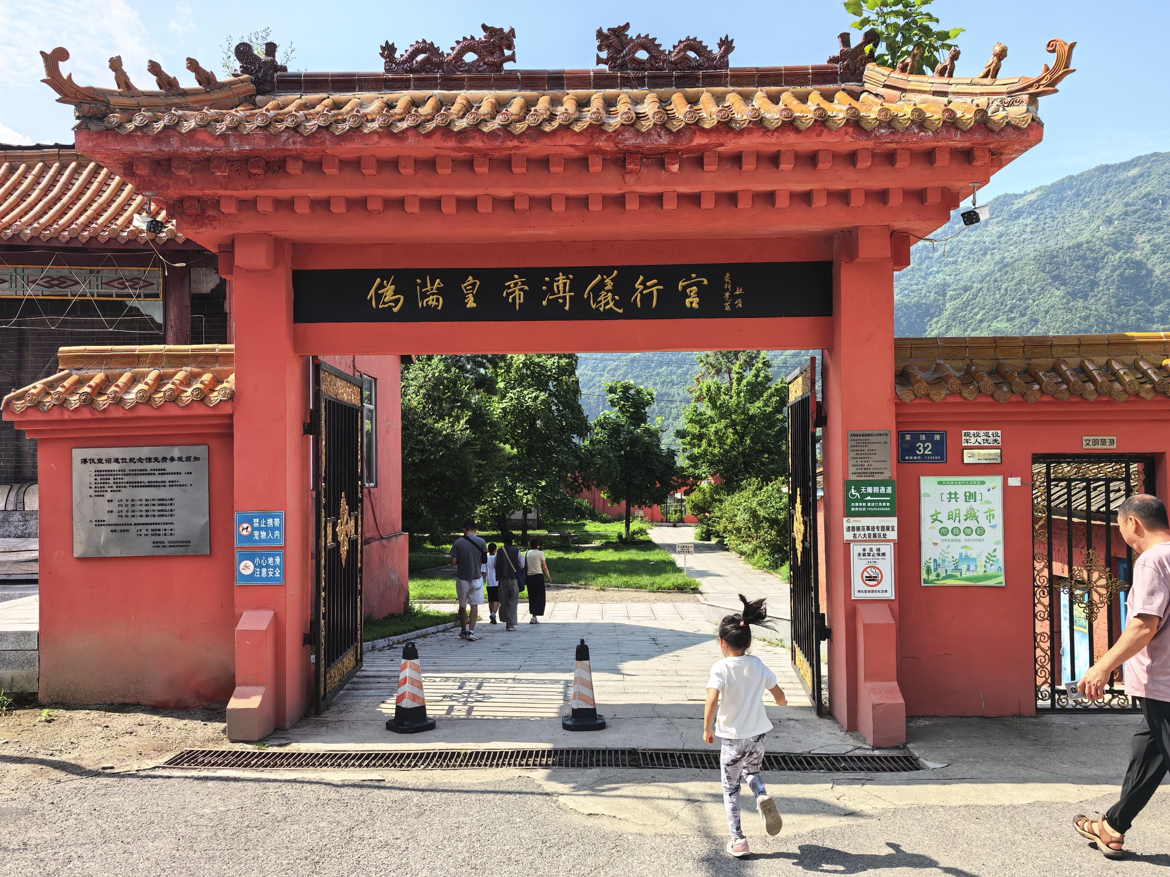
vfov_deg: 46.8
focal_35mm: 30
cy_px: 438
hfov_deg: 60.0
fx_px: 1014
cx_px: 585
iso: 50
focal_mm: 8.5
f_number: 2
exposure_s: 1/4950
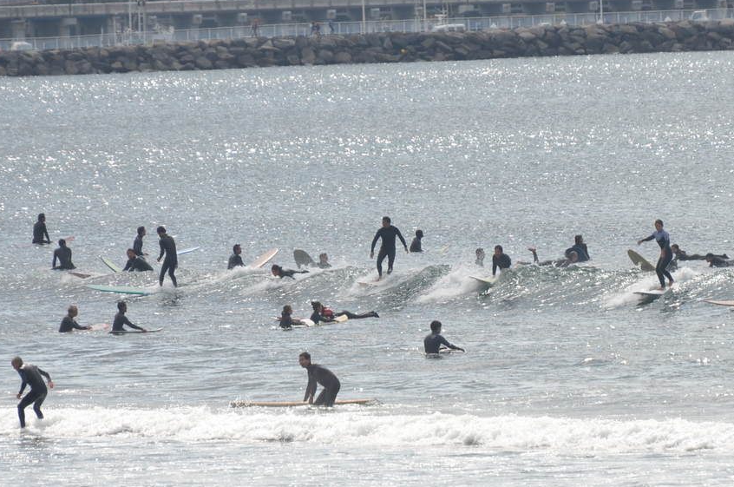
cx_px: 497
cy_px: 294
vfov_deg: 2.1
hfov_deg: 3.2
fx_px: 12986
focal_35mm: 638
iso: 400
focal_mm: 300
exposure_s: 1/2000
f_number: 7.1
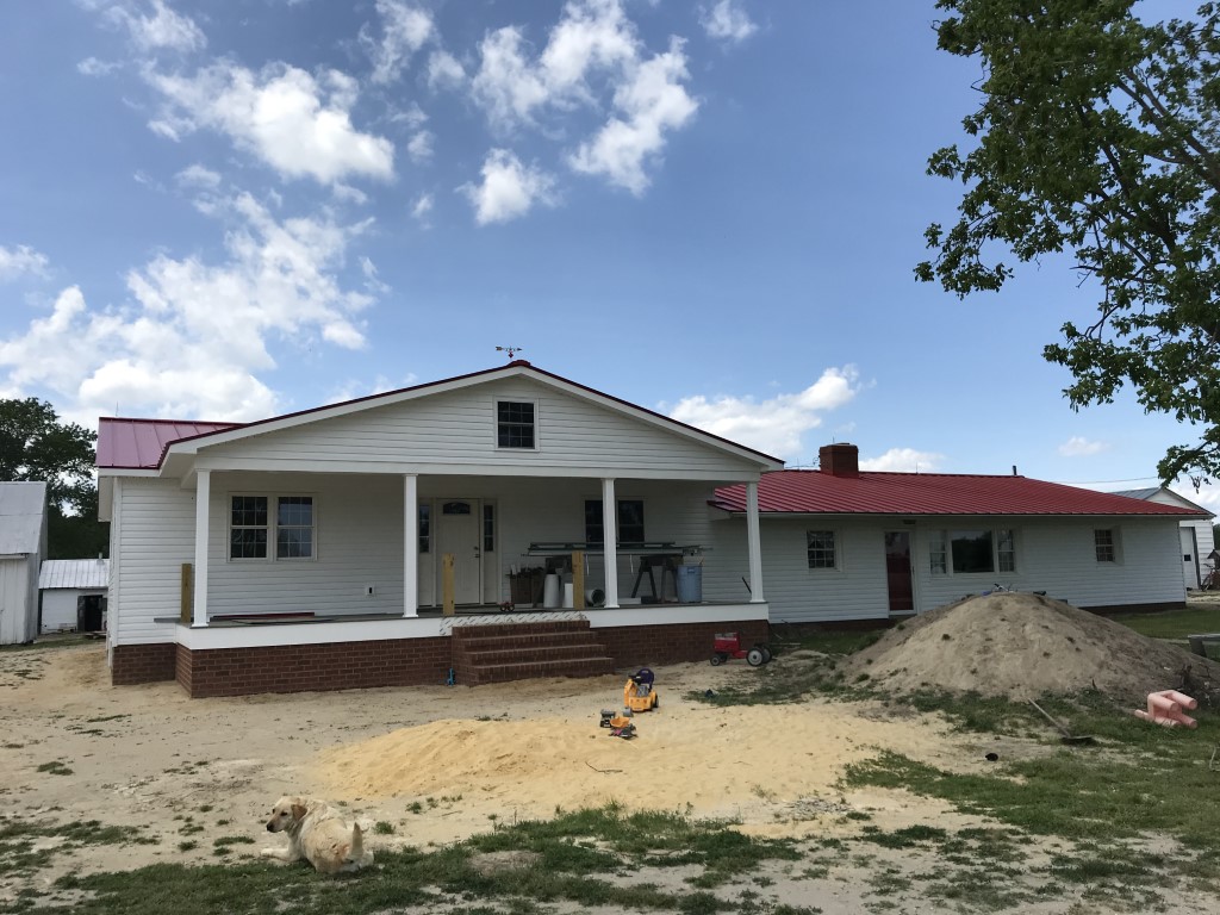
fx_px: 987
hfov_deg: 63.4
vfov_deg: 49.7
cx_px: 610
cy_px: 458
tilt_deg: +7.0
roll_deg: +1.9
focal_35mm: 28
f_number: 1.8
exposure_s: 1/3195
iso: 20
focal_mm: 3.99
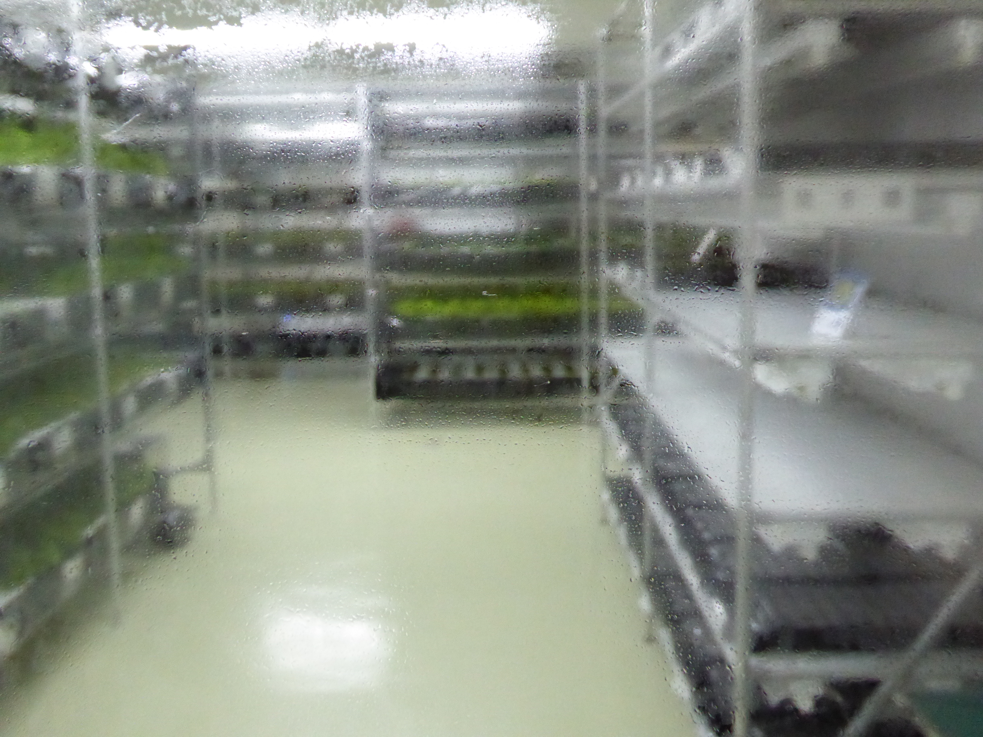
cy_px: 368
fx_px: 1107
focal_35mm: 39
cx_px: 492
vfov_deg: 36.8
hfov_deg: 47.9
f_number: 3.7
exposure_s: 1/80
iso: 1600
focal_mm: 6.7
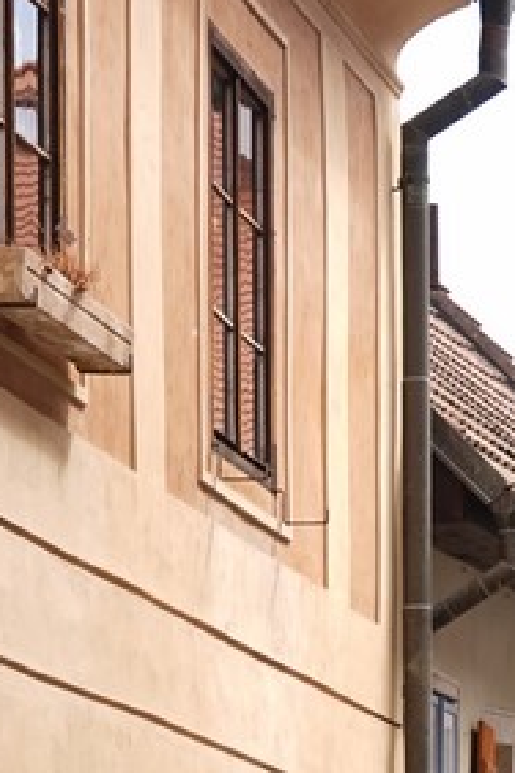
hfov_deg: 7.7
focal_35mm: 178
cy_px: 1080
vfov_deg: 11.2
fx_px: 3819
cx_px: 390
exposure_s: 1/100
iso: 80
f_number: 6.3
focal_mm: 49
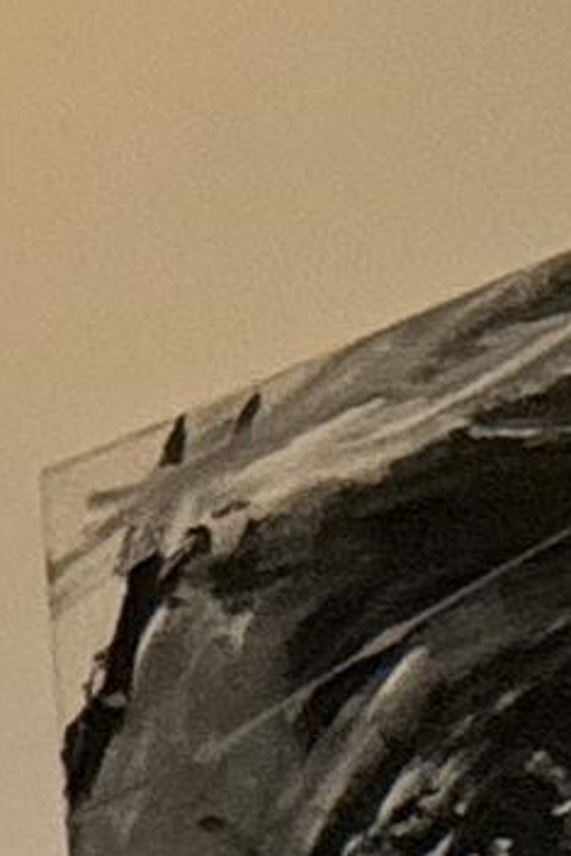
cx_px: -2899
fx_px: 3018
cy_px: 1588
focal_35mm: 127
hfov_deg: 5.1
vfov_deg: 14.1
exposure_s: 1/120
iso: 250
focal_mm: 2.22
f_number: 2.2
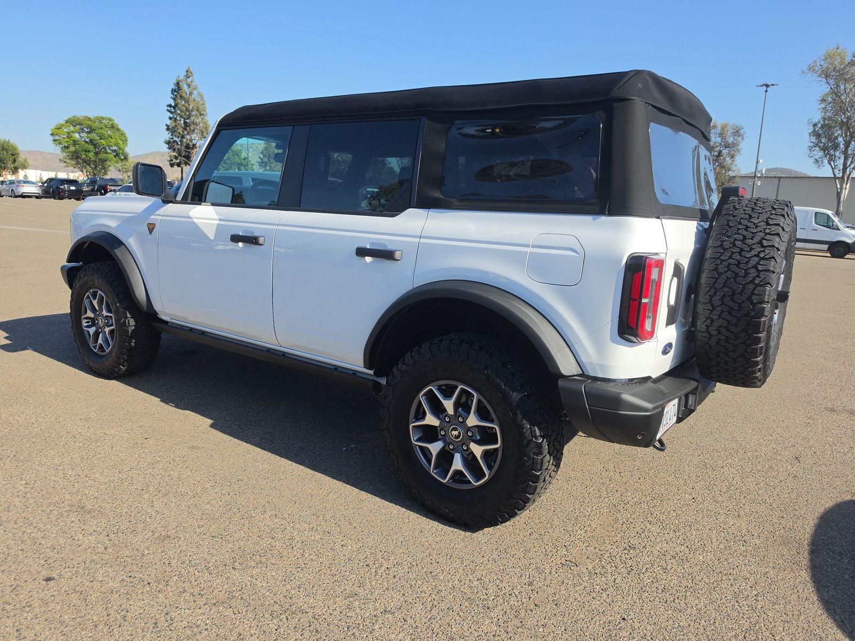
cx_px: 428
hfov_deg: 73.9
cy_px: 320
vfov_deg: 58.9
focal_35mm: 23
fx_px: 568
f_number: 1.4
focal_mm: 6.5
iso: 64
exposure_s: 1/5294
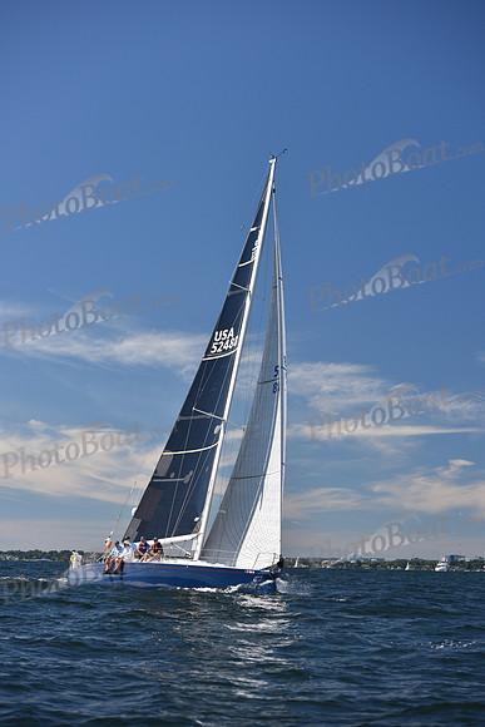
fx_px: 1414
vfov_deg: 28.8
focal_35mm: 70
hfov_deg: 19.5
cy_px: 364
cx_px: 242
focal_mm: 70
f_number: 4.5
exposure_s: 1/800
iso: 200
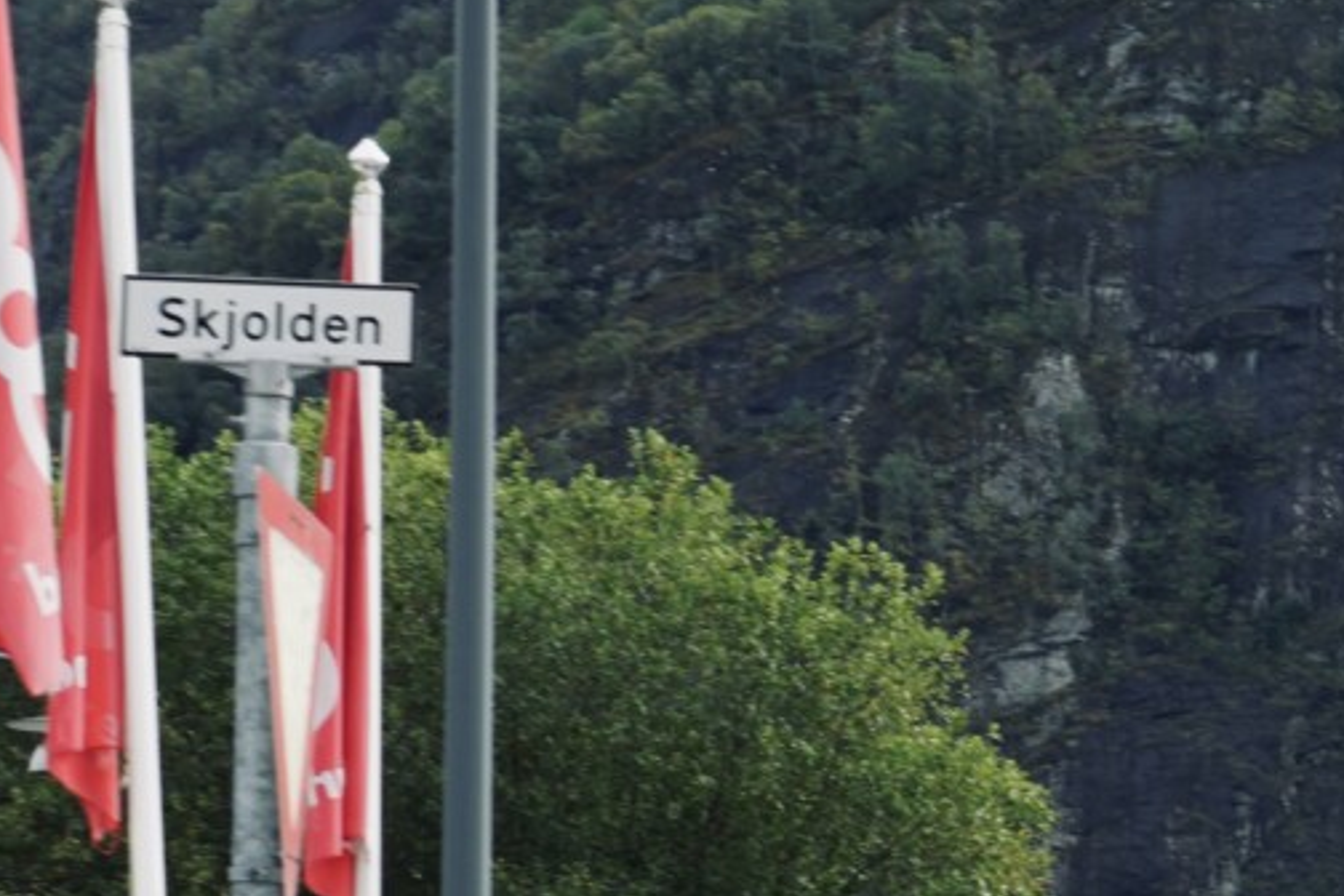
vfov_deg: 7.4
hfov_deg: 10.1
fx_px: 6831
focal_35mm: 183
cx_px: 2981
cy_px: 1108
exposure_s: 1/100
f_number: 6.3
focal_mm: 36
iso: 100
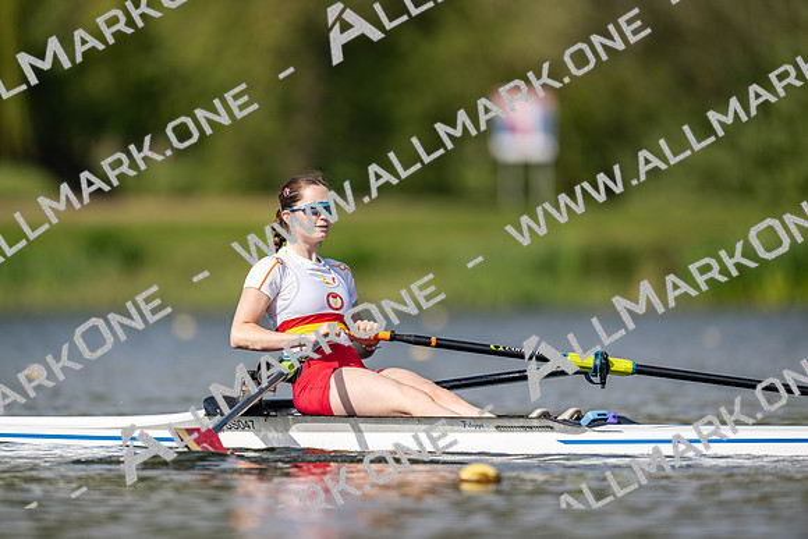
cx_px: 404
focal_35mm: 600
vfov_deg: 2.3
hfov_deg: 3.4
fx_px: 13469
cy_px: 270
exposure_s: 1/2500
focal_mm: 600
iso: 220
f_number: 4
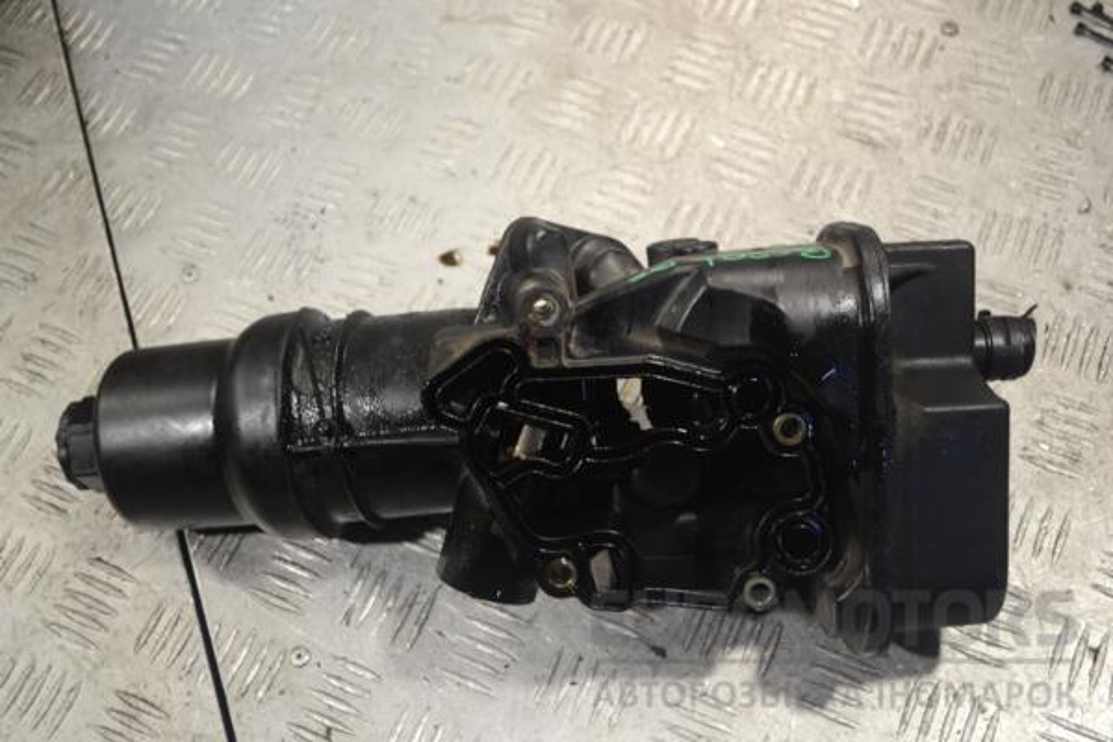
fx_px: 1484
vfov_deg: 28.1
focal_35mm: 48
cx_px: 556
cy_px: 371
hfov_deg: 41.1
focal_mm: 32
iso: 125
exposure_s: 1/30
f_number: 4.8
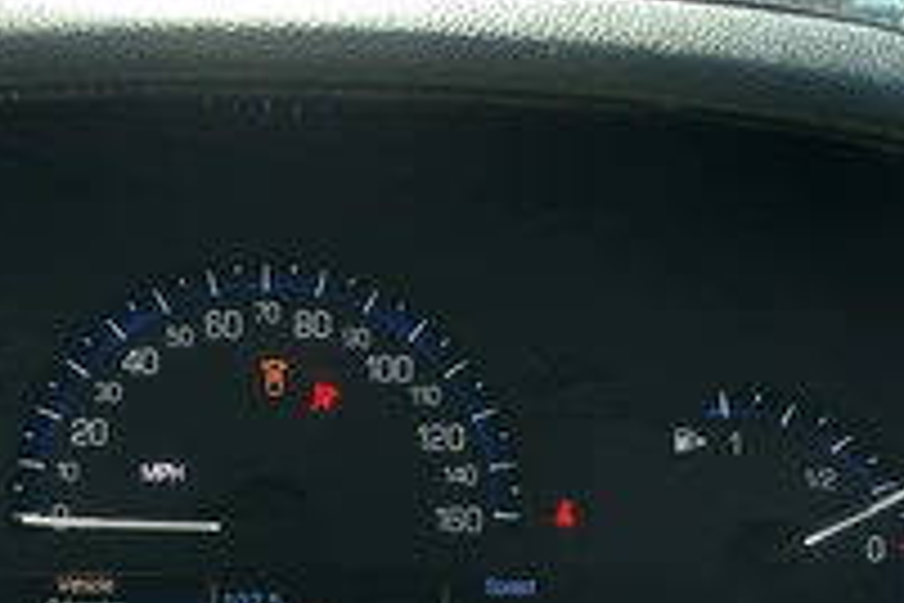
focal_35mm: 58
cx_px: 306
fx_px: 1456
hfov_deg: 34.2
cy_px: 446
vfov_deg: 23.2
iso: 20
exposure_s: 1/122
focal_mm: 3
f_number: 1.8
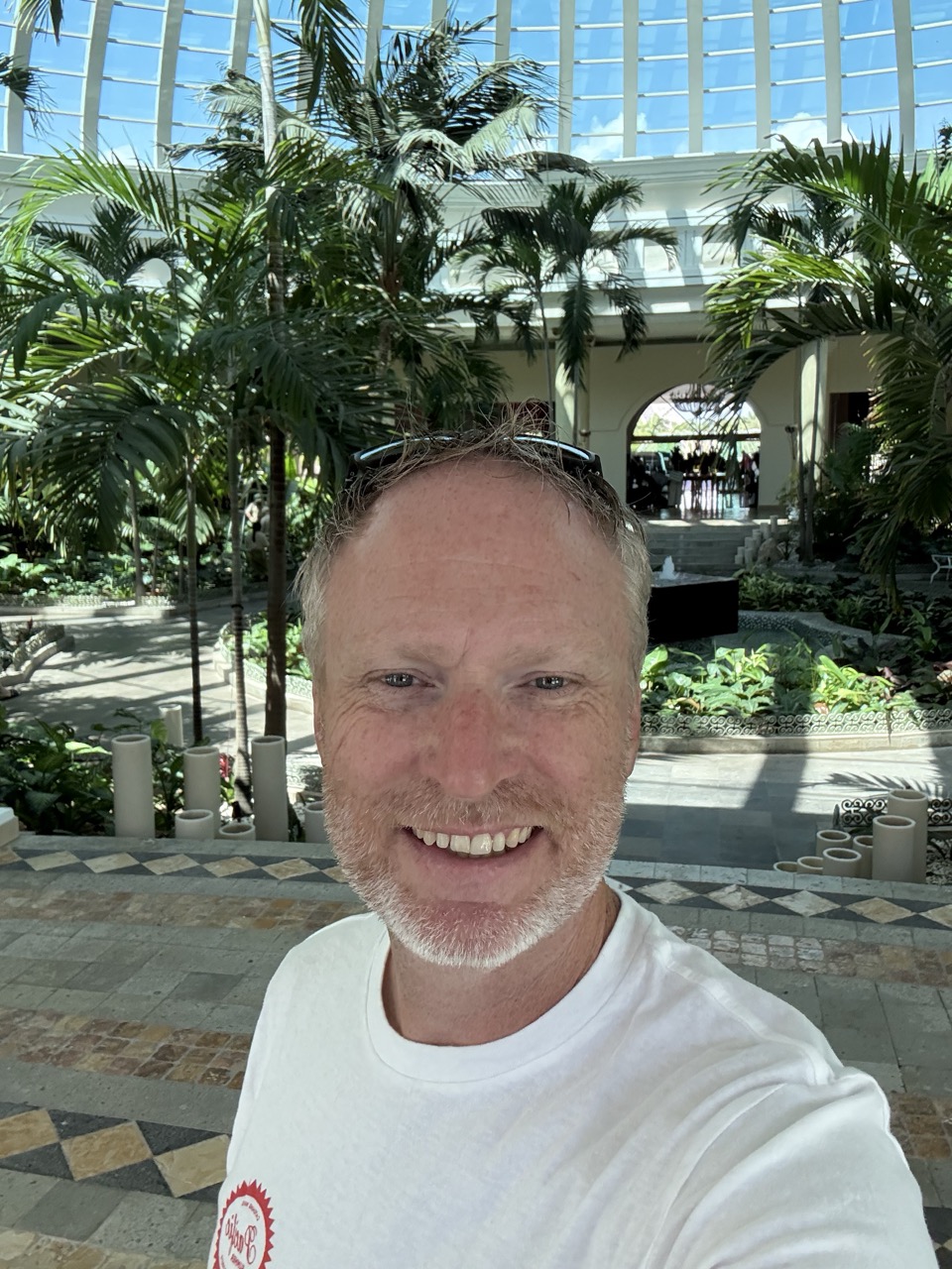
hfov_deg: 46.8
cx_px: 476
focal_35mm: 30
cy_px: 634
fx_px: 1100
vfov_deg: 60.0
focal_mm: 2.69
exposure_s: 1/190
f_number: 1.9
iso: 80
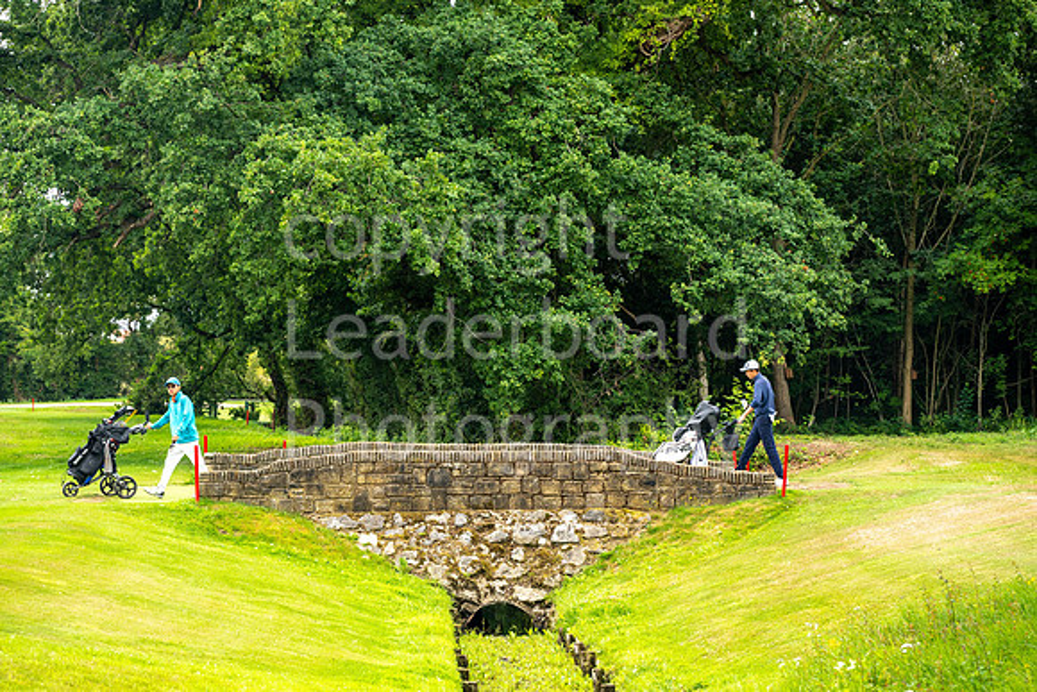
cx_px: 518
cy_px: 346
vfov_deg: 12.5
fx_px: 3169
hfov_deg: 18.6
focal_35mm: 110
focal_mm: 110
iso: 500
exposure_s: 1/200
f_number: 6.3
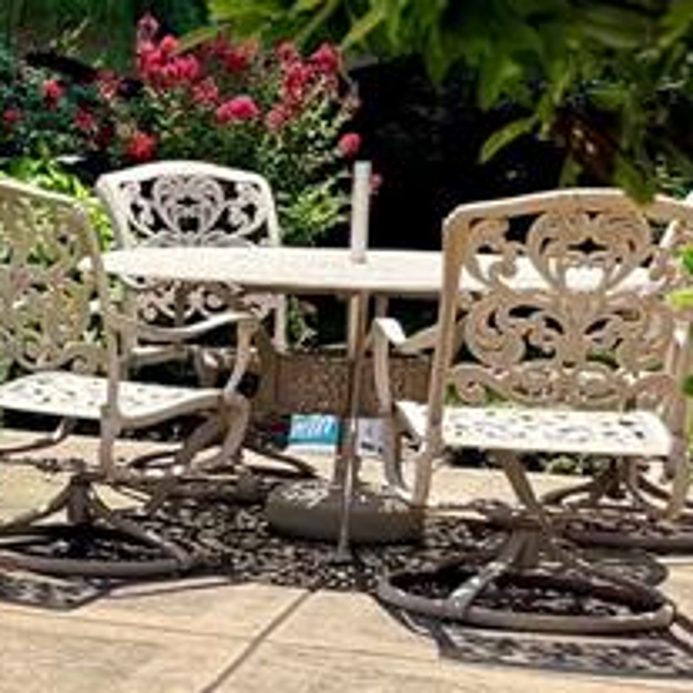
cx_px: -907
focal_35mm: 105
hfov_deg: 13.1
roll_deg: -0.8
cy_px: 455
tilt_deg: -8.1
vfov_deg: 16.5
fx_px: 2378
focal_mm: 6.76
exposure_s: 1/3759
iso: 80
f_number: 1.78
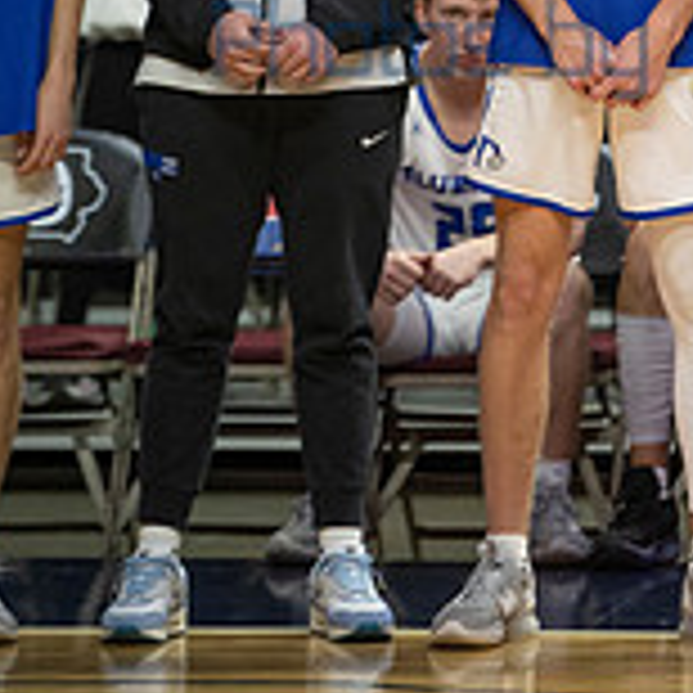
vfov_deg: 3.5
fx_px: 11280
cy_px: -189
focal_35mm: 498
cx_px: 621
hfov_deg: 3.5
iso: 2500
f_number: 2.8
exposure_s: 1/640
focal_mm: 200
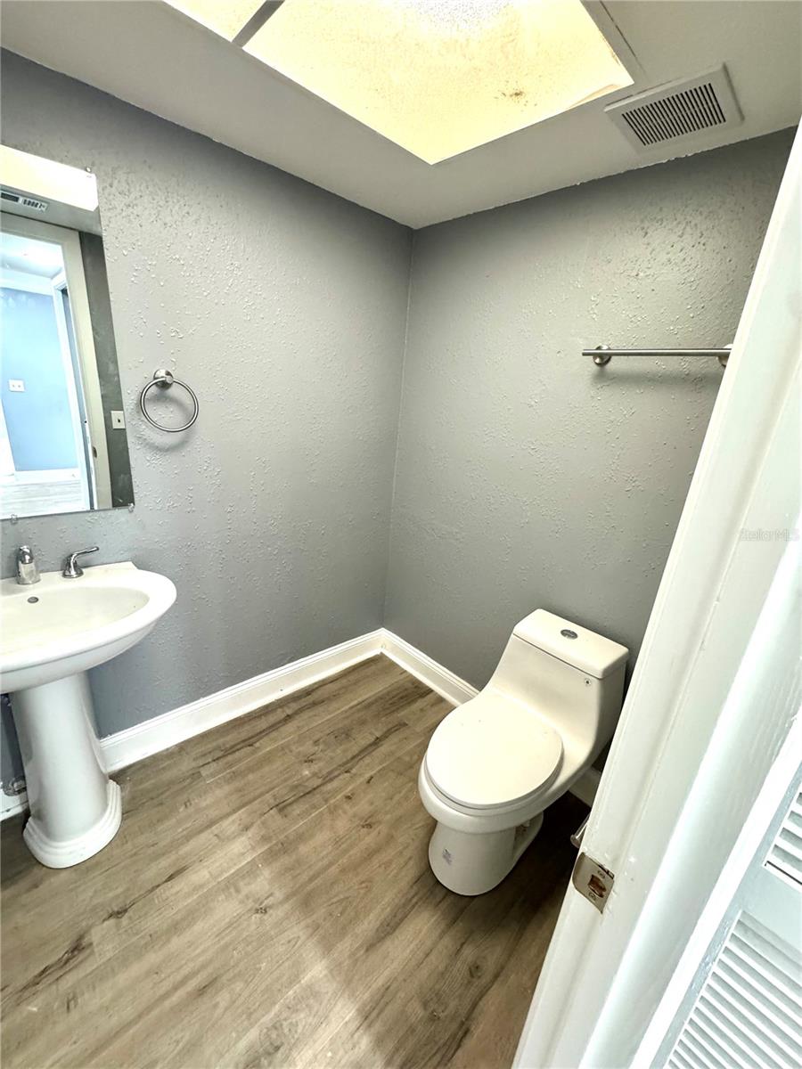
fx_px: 432
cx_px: 401
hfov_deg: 85.7
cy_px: 534
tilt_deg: -18.9
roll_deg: -4.3
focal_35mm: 14
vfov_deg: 102.1
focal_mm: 2.22
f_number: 2.2
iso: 320
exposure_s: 1/60
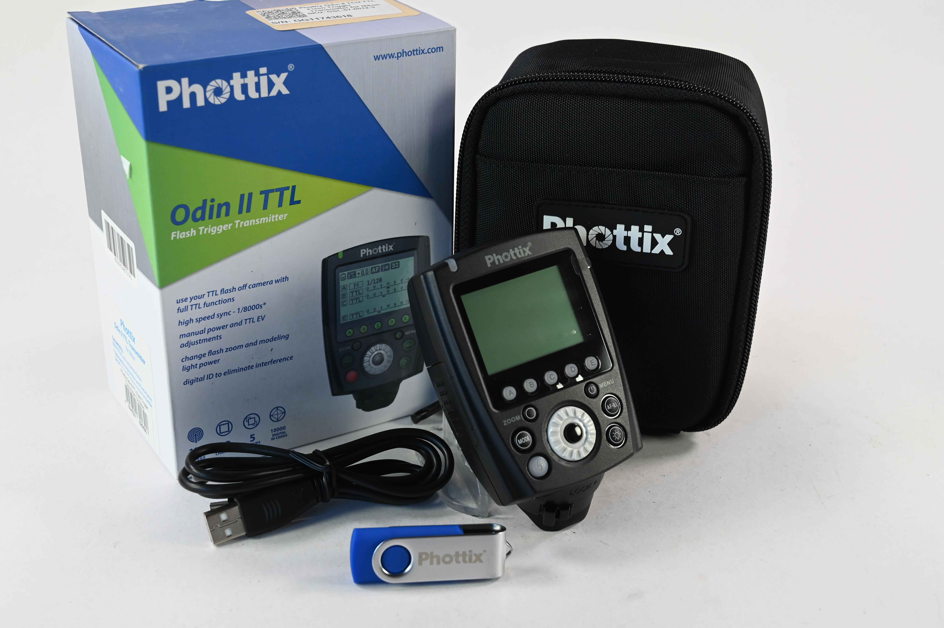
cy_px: 314
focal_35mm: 48
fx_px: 1258
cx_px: 472
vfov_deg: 28.0
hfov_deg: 41.1
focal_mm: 48
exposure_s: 1/200
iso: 2000
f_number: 9
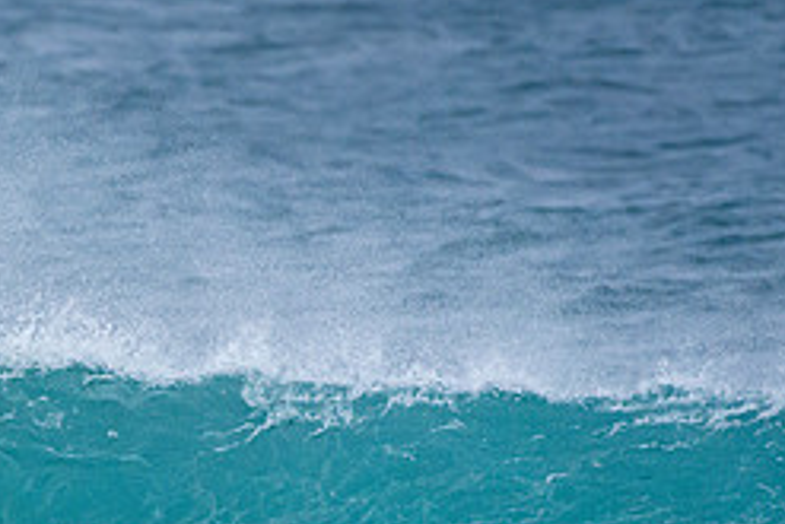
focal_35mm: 1763
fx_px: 38464
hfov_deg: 1.2
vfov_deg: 0.8
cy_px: 573
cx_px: -105
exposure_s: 1/4000
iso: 1800
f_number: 5.6
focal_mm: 500
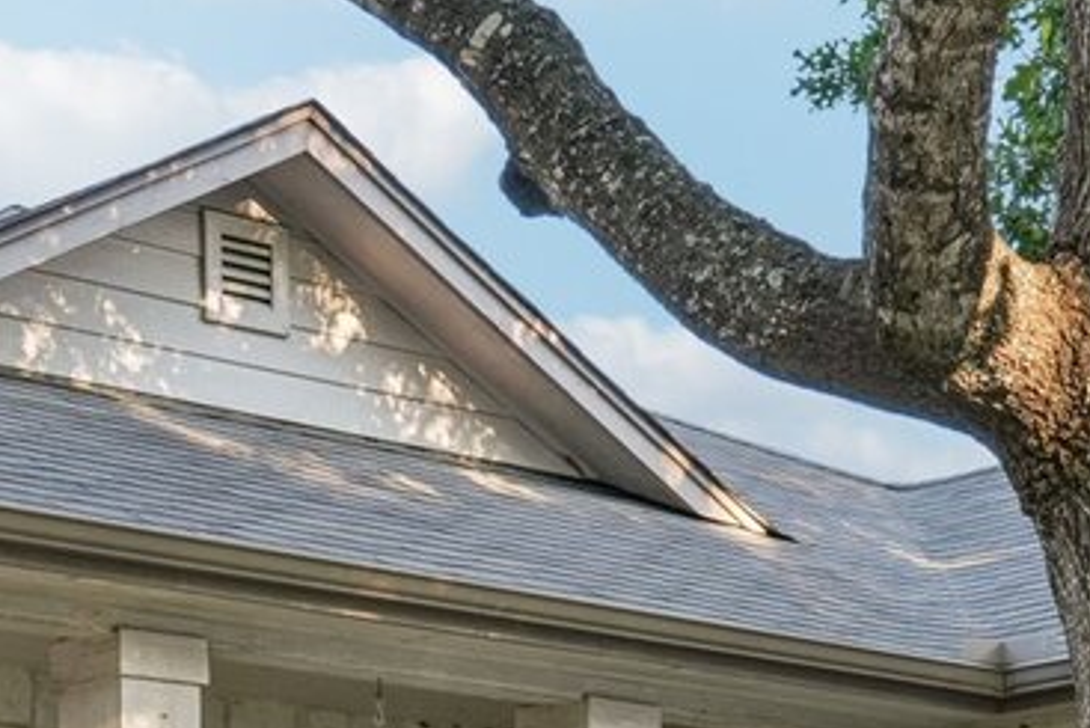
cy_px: 1120
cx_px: 264
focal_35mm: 128
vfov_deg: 10.3
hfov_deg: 15.9
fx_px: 3877
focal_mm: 29
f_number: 8
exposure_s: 1/45
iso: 200
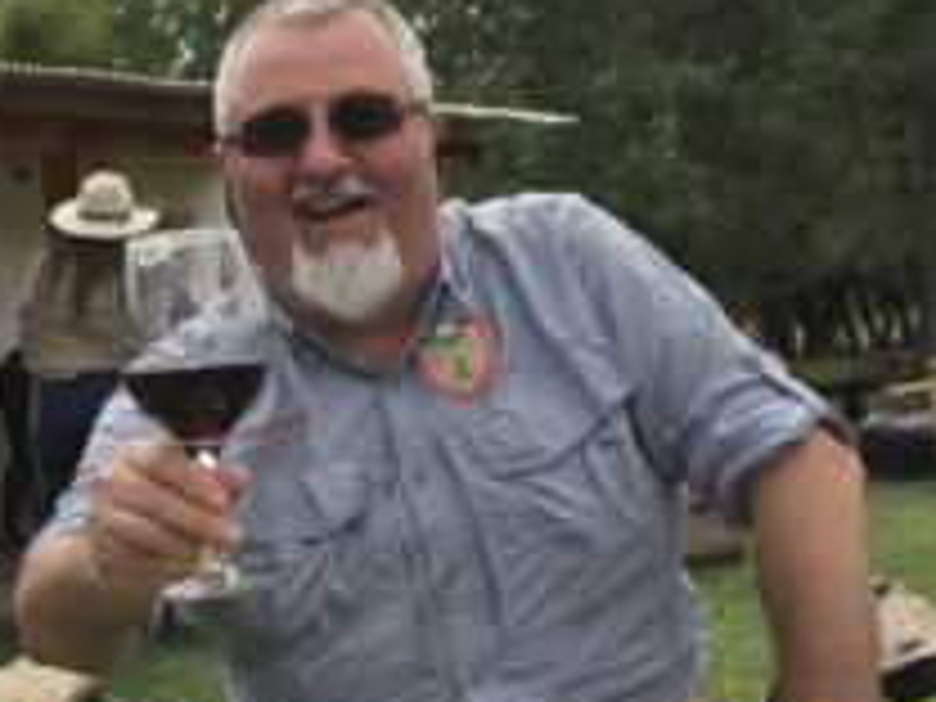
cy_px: 536
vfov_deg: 19.0
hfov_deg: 24.6
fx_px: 2082
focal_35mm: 77
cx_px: 86
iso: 25
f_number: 2.2
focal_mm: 2.87
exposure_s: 1/526
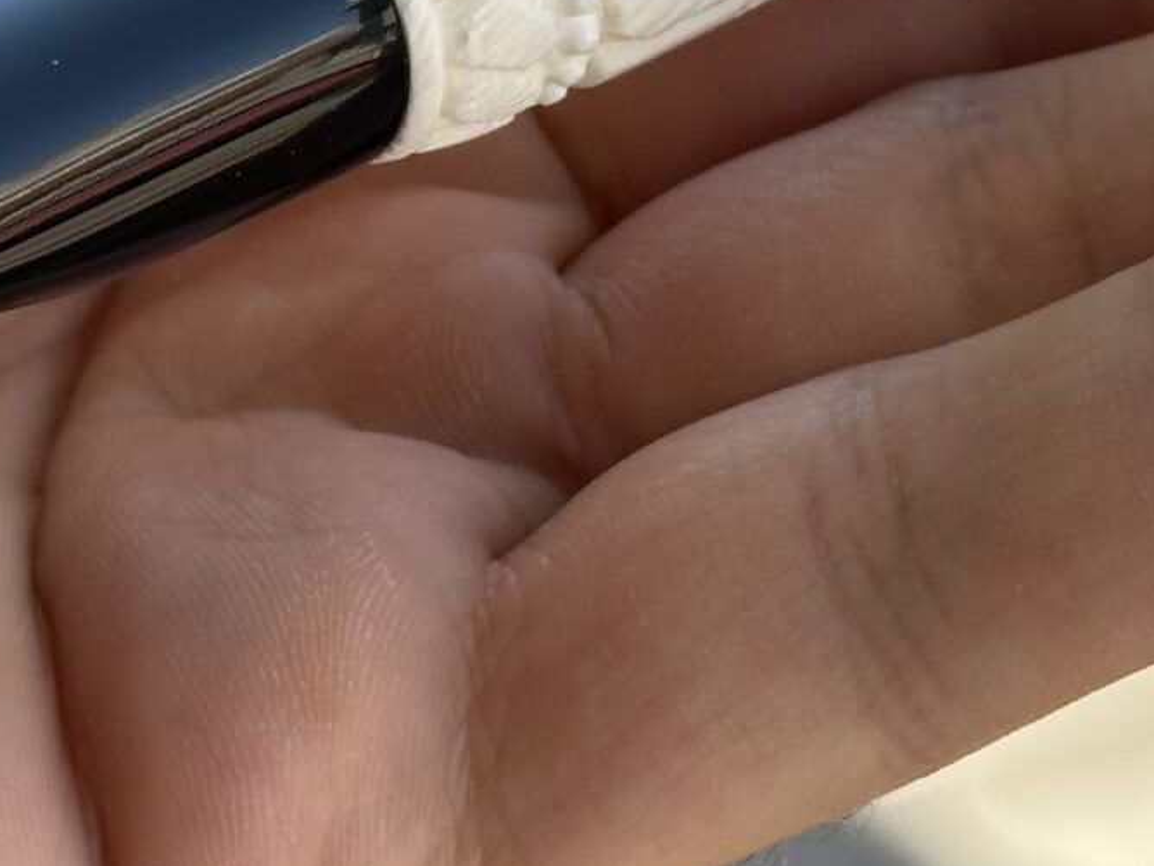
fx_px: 6134
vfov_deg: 8.0
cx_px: 276
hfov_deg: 10.7
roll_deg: -3.3
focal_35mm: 184
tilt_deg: -21.0
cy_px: -162
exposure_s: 1/604
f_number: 1.78
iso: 64
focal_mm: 6.86
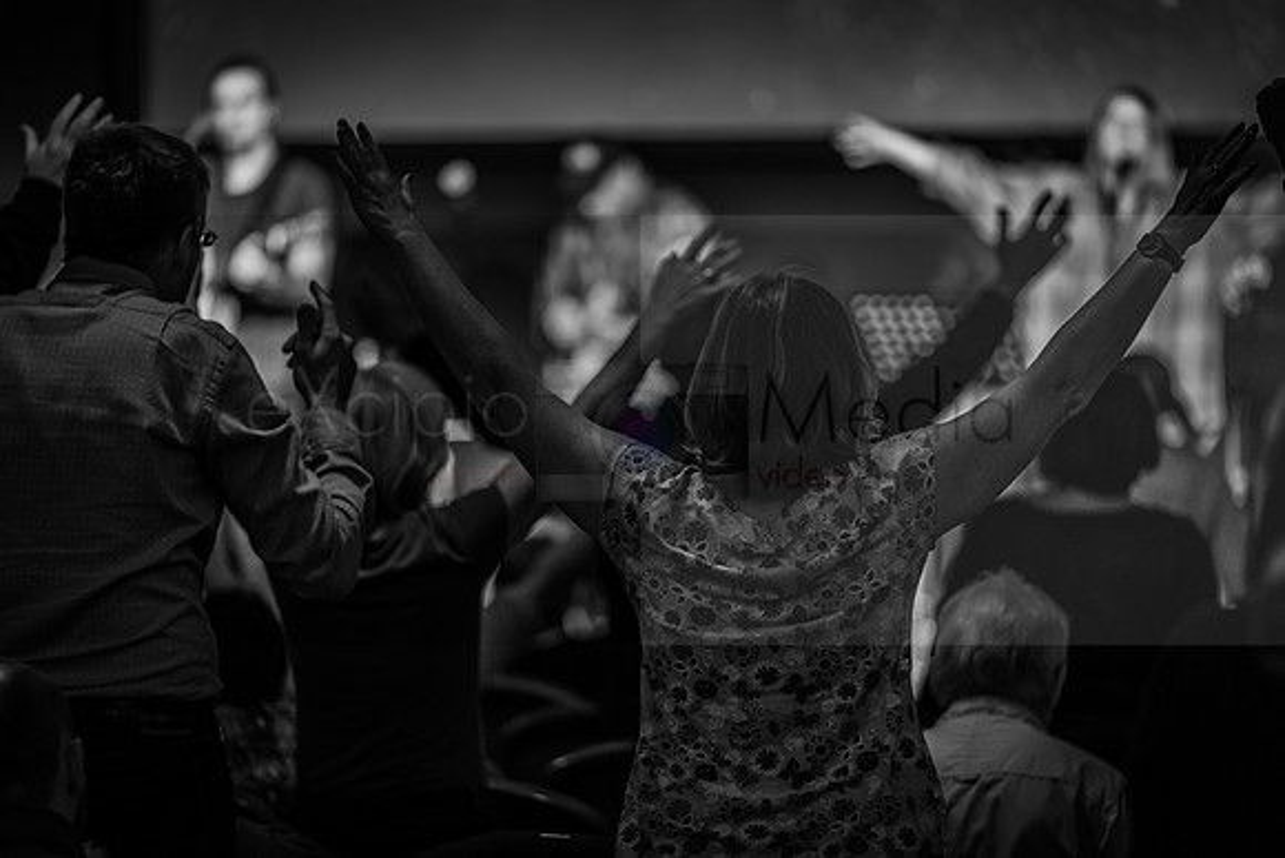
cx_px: 647
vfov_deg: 8.3
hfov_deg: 12.4
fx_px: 5935
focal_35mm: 166
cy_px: 426
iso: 800
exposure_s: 1/60
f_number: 2.8
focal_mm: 161
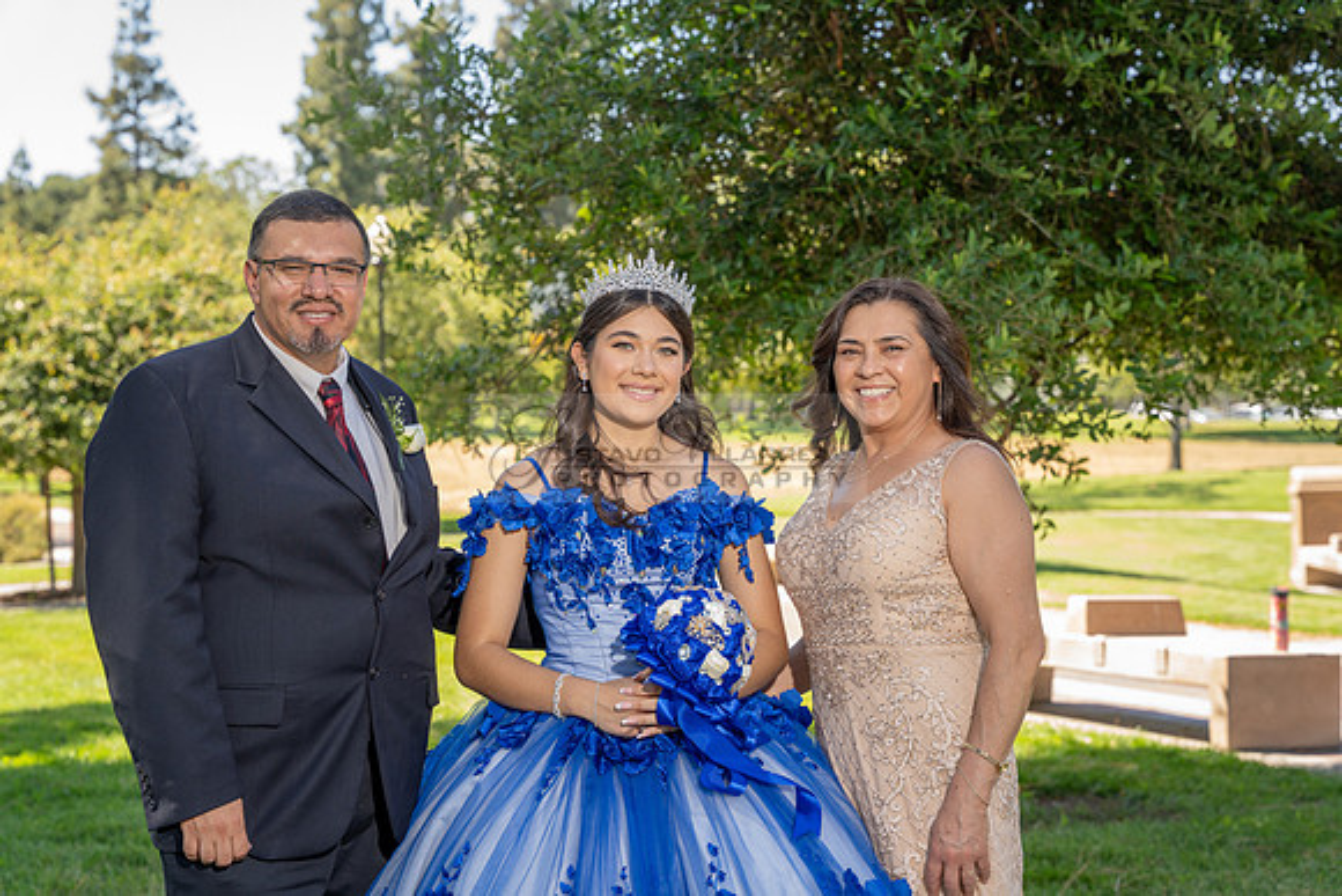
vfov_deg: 20.5
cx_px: 671
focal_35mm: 66
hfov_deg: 30.4
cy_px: 448
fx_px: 2472
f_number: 5
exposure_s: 1/125
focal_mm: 66.3
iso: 80
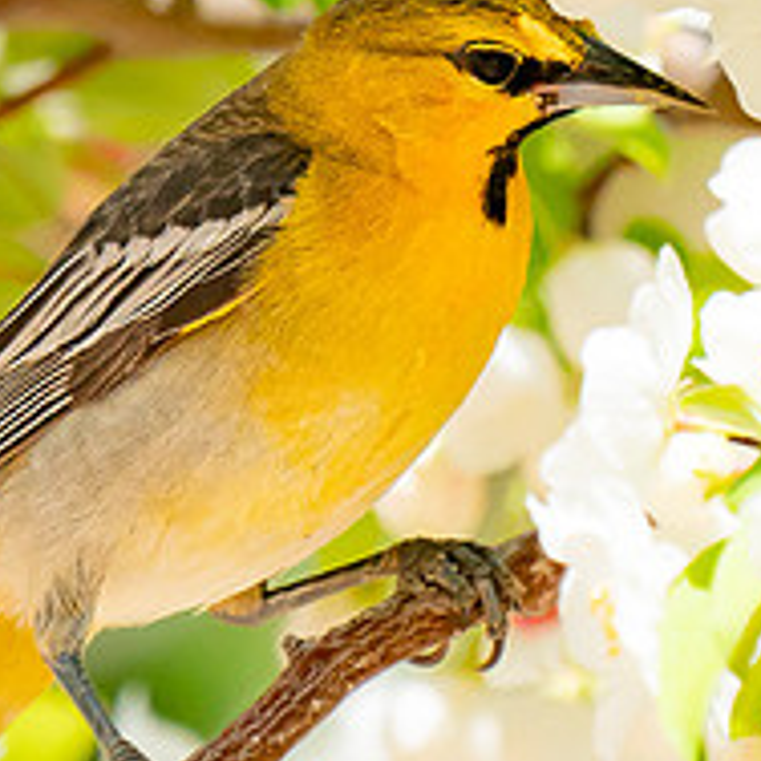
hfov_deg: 0.6
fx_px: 76084
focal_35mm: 3059
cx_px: 235
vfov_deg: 0.6
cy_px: -63
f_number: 7.1
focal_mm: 600
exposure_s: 1/2500
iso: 1250
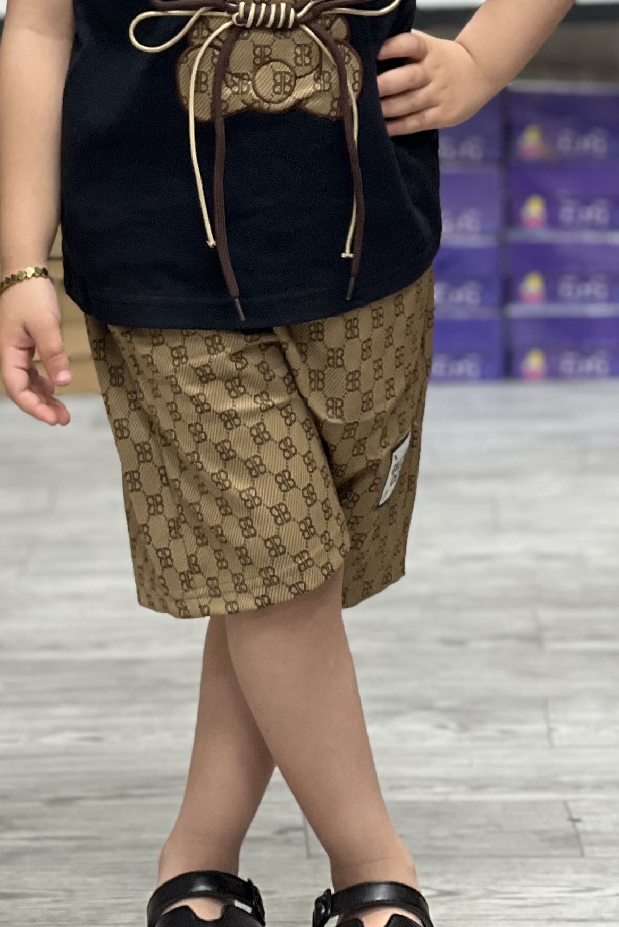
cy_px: 33
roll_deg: +1.4
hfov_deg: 7.4
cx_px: 224
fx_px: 4769
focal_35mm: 185
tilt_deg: -4.9
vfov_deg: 11.0
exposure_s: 1/33
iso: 160
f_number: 2.8
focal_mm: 9
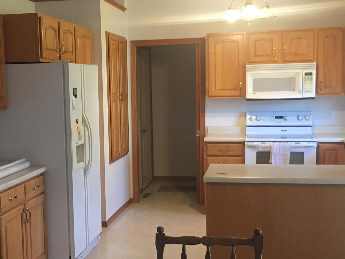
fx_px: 568
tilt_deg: -9.2
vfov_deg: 25.6
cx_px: 121
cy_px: 145
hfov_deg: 33.5
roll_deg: +2.8
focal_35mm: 57
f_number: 2.2
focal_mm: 4.15
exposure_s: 1/15
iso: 64
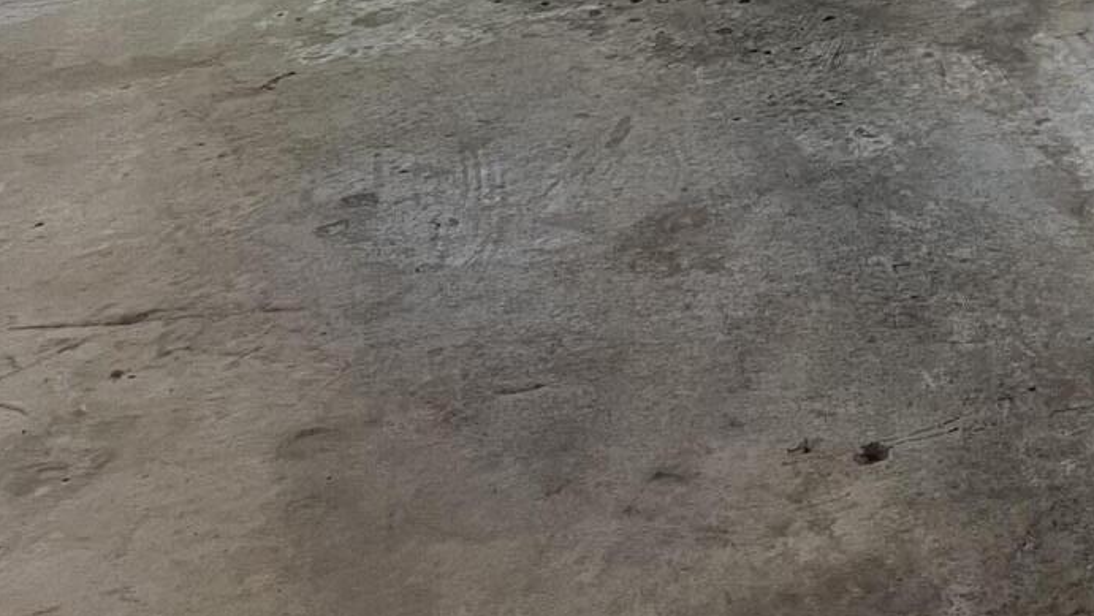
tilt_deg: -10.1
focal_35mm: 82
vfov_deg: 13.4
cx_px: 1159
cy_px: -451
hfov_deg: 24.4
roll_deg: +3.0
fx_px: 2379
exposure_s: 1/60
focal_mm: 5.7
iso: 250
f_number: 1.5
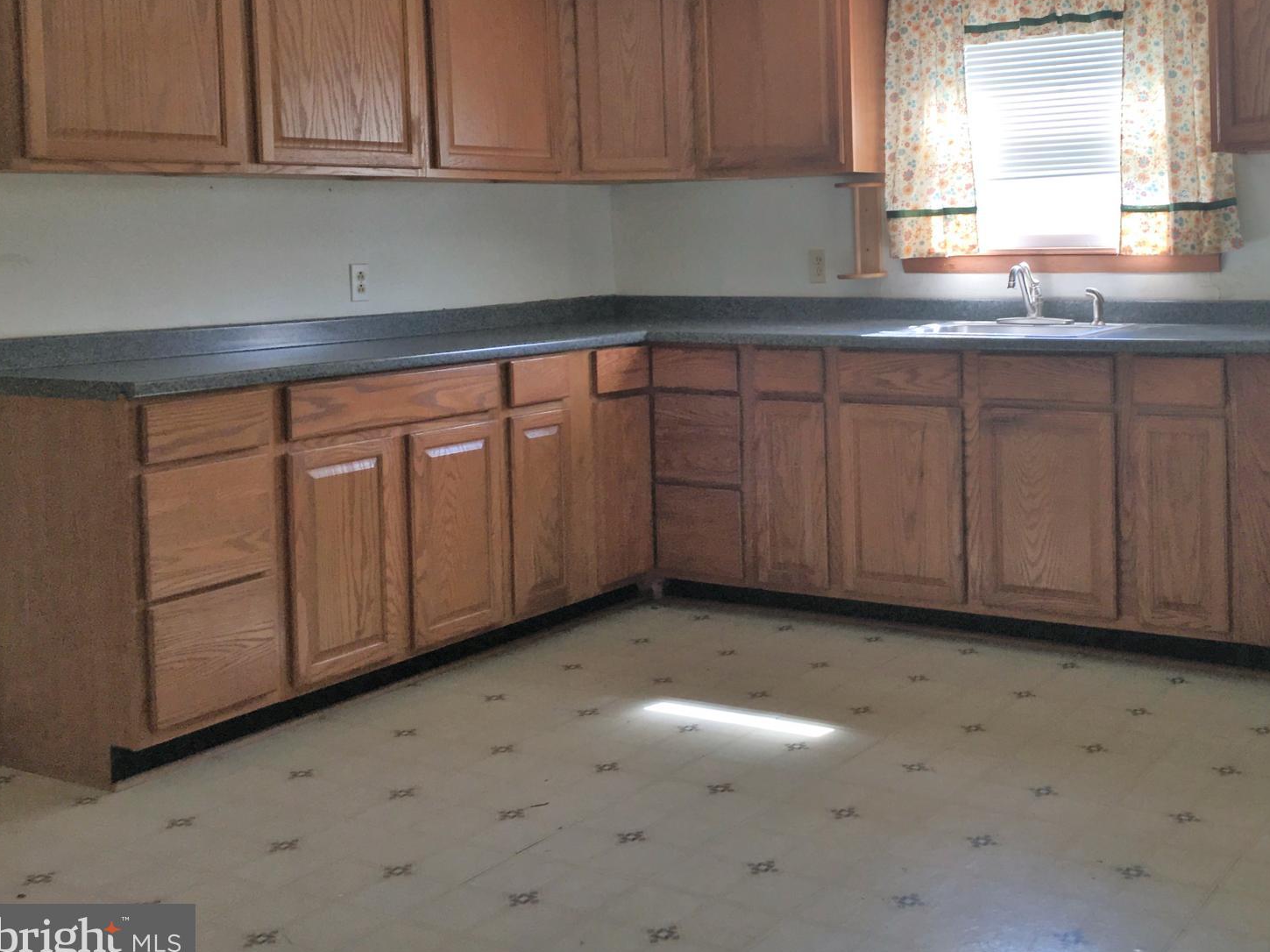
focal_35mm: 41
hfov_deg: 44.9
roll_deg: +0.7
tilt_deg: -2.7
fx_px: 1504
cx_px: 874
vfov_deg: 34.7
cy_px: 302
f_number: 2.2
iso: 25
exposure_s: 1/46
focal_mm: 4.15
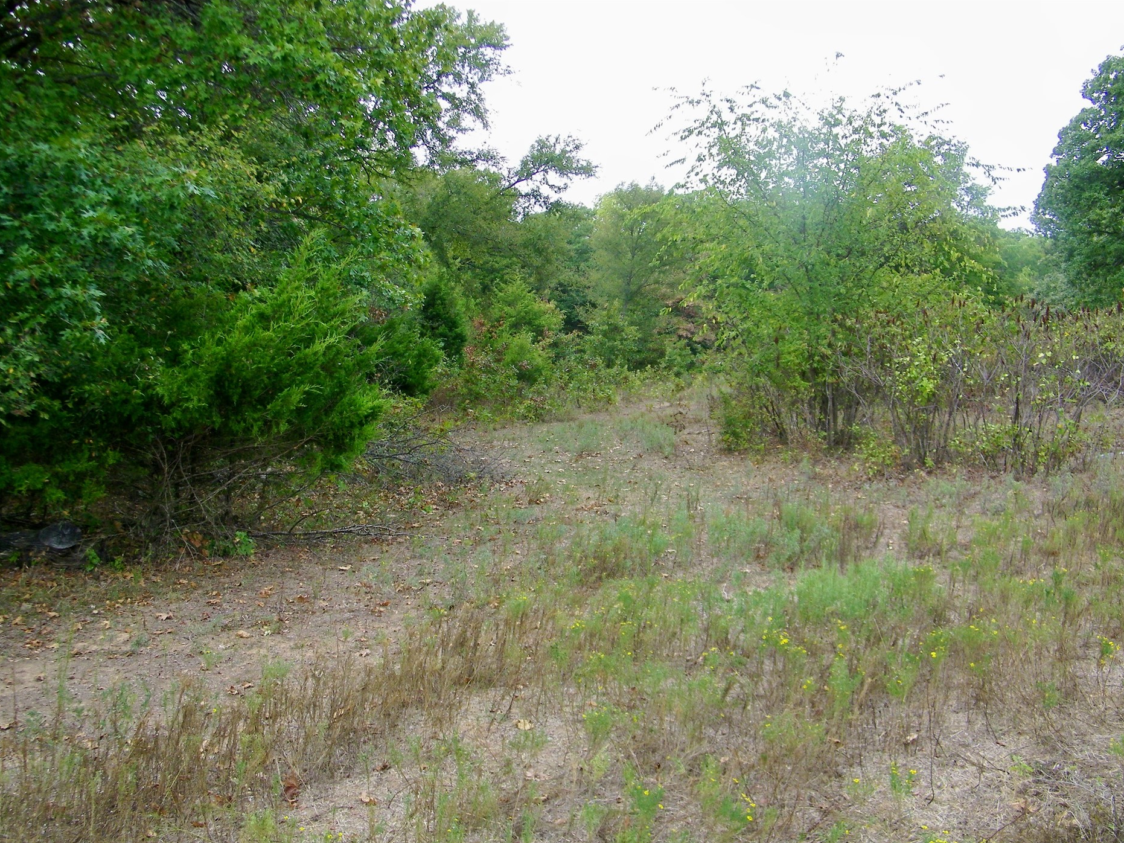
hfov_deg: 55.4
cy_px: 434
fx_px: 1071
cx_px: 567
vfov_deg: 42.9
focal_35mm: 33
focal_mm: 5.8
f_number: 3.6
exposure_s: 1/160
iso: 80
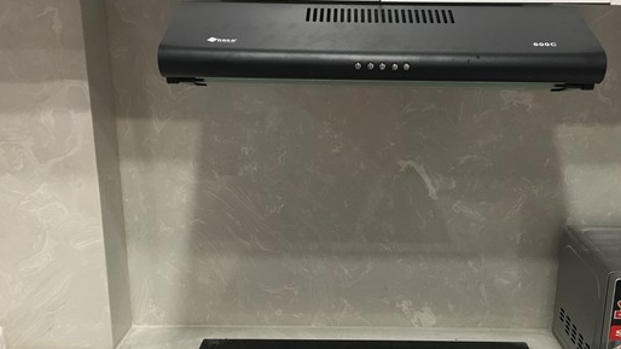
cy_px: 230
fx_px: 708
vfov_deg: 27.6
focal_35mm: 43
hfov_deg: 47.2
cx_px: 359
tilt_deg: -16.0
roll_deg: -0.2
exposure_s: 1/17
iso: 64
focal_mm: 4.15
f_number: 2.2
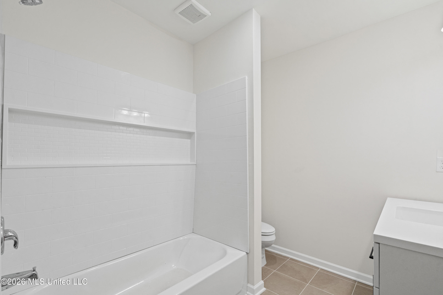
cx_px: 222
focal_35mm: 16
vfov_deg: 73.7
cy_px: 148
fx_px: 197
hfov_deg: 96.7
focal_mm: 16
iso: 1000
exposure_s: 1/15
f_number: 9.5
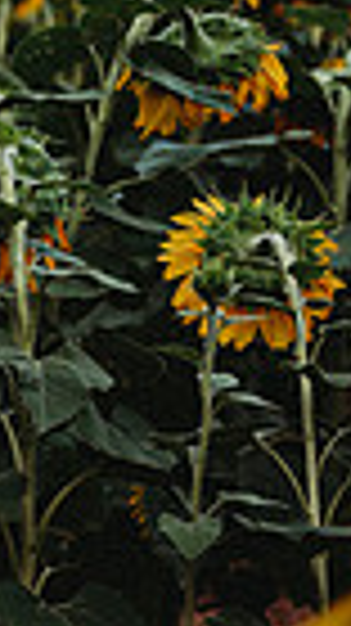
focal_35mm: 240
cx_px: -878
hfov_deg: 4.7
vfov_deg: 9.0
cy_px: 97
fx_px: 3978
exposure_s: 1/500
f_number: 2.8
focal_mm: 55
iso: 100
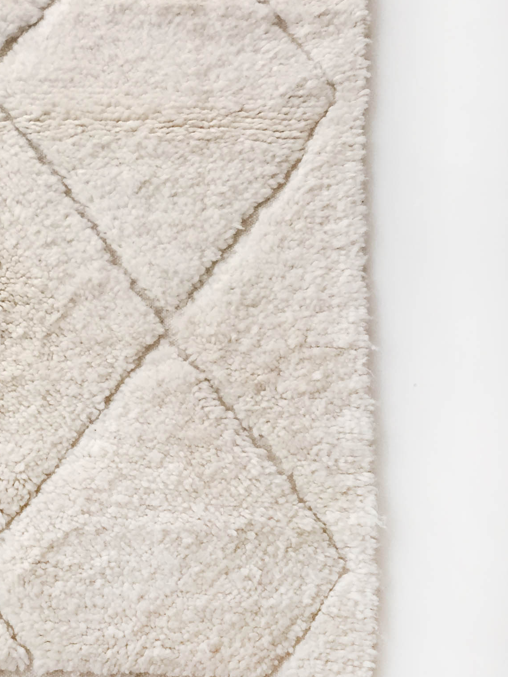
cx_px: -10
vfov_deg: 31.1
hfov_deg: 22.6
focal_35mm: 62
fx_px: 1213
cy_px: 252
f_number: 2.2
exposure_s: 1/33
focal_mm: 4.15
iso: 32
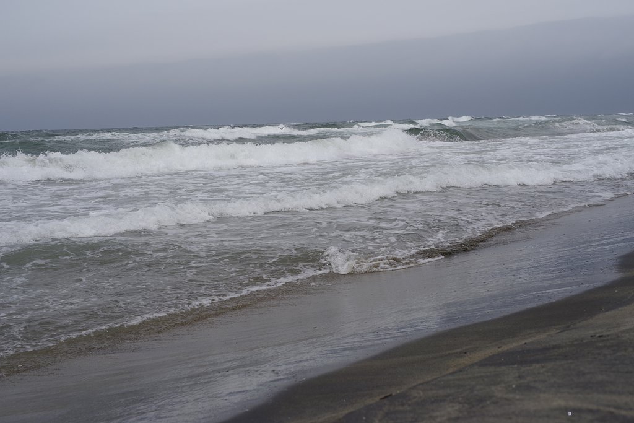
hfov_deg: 39.6
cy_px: 212
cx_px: 317
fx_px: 881
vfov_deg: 27.0
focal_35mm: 50
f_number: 9
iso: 800
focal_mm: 50
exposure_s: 1/4000
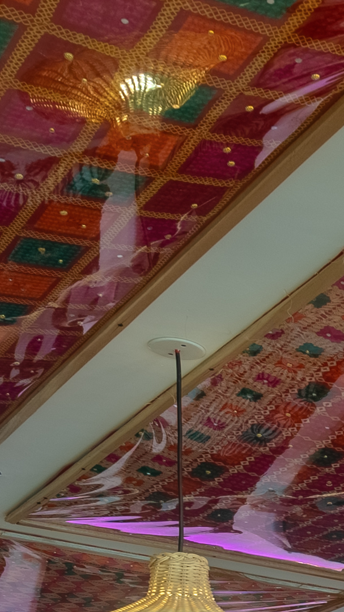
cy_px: 1057
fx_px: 1509
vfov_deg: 18.6
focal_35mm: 93
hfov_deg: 11.6
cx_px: 713
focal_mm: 16
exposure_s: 1/80
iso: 200
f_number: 8
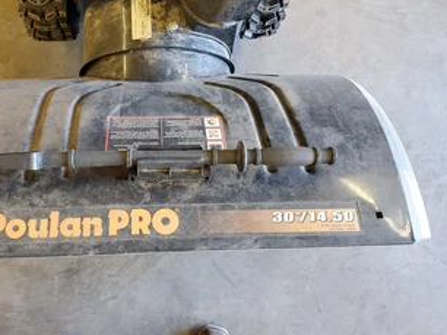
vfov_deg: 41.6
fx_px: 439
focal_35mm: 34
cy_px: 136
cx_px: 164
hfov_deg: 53.3
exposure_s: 1/40
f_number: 2.4
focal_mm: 4.3
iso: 400
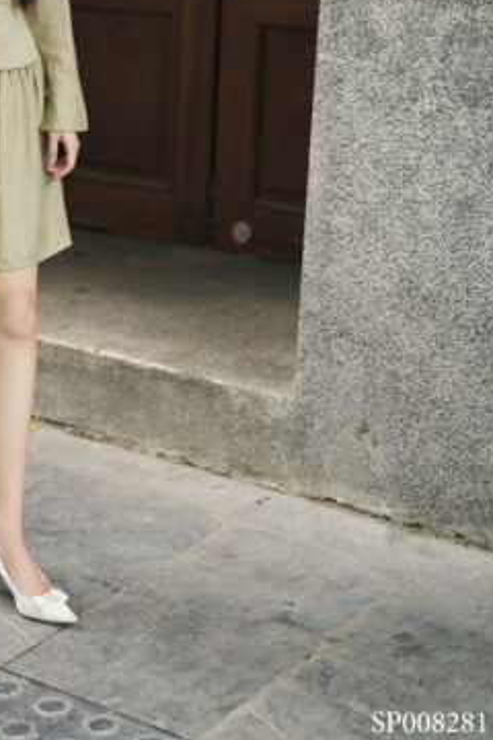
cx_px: 26
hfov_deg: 13.9
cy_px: 31
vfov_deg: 20.5
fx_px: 1992
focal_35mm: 97
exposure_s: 1/800
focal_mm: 50
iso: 320
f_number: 1.4
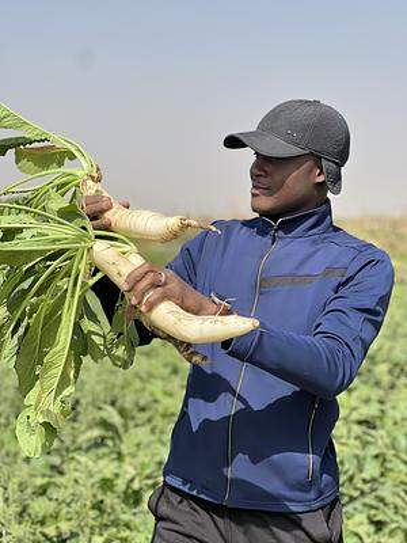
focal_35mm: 77
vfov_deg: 25.3
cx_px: 204
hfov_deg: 19.1
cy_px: 272
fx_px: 1207
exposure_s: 1/521
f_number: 2.8
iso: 32
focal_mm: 9
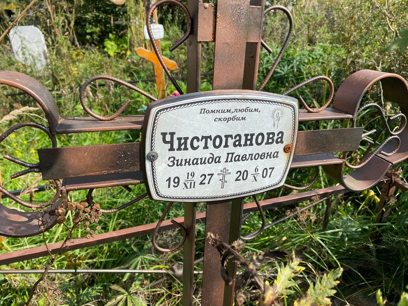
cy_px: 153
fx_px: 306
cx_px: 204
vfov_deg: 53.1
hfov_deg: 67.3
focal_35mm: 26
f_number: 1.8
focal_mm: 4.25
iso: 32
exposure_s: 1/1608
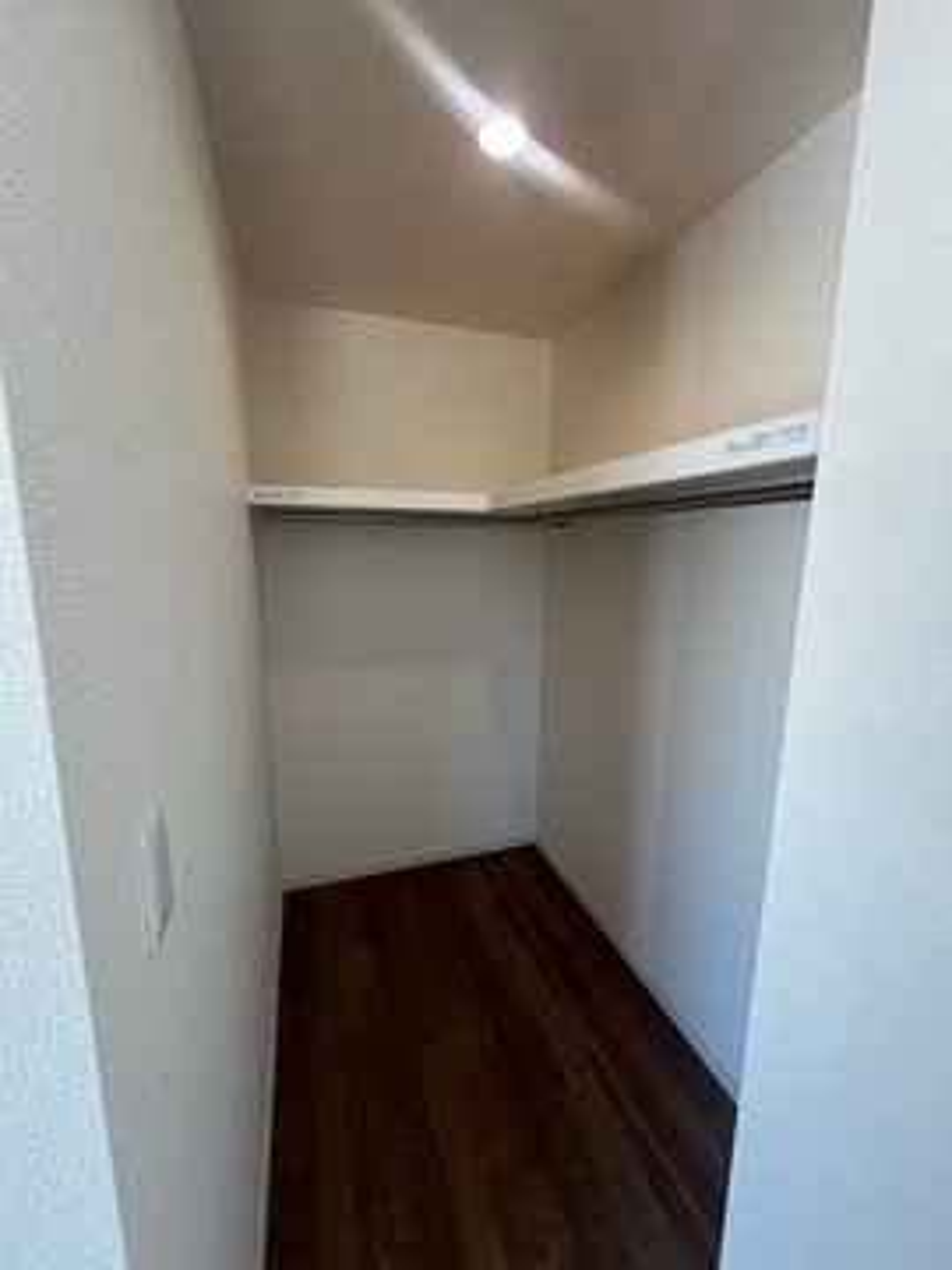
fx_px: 477
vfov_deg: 106.2
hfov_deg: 89.9
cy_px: 635
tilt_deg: -11.3
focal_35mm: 13
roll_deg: -0.3
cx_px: 476
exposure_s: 1/99
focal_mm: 1.57
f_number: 1.8
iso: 100
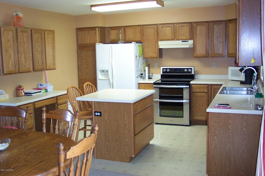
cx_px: 132
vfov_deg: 35.1
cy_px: 88
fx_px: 280
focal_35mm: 38
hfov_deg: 50.7
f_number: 2.8
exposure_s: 1/20
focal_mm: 8
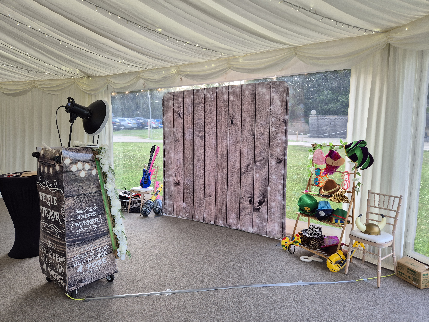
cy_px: 161
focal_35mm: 23
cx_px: 214
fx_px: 285
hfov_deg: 73.9
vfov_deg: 58.9
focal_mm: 5.4
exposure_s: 1/100
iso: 50
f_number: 1.8
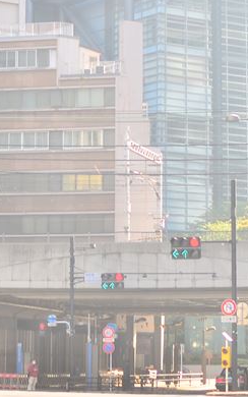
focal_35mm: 140
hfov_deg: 9.3
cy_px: 64
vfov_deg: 14.8
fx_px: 1516
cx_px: 59
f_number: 2.5
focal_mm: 35
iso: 100
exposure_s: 1/160
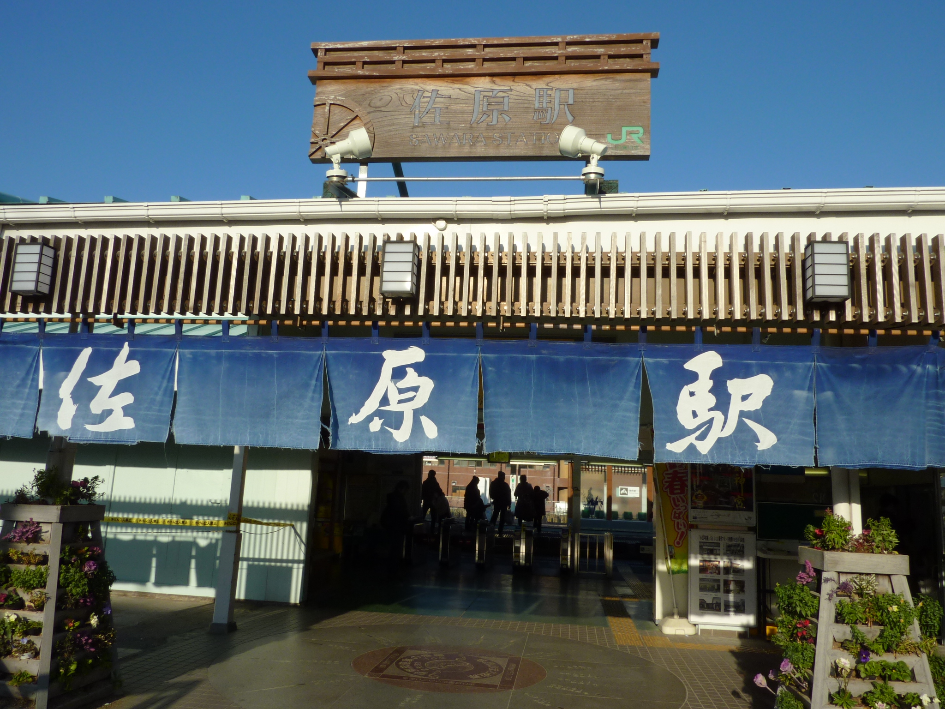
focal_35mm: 25
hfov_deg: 69.4
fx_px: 682
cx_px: 472
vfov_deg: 54.9
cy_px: 354
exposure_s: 1/500
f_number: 5
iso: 80
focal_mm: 4.1
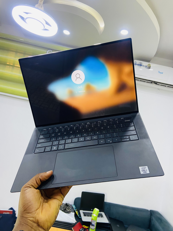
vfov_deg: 67.3
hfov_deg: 53.1
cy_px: 116
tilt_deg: +3.8
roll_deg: -11.6
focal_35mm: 26
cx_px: 86
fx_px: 173
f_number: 1.8
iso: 100
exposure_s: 1/50
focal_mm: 4.25
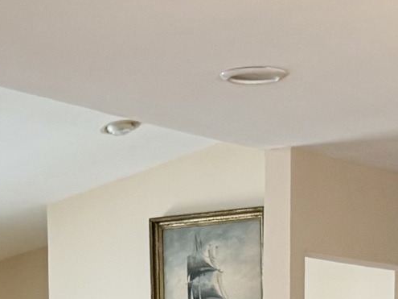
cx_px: 155
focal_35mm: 149
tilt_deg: -8.9
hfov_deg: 13.2
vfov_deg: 8.9
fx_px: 1713
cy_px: 753
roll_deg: +0.4
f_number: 1.78
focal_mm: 6.76
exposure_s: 1/185
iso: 160
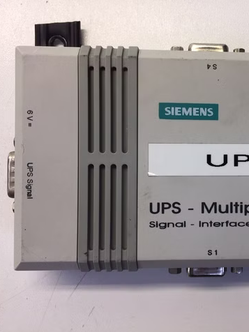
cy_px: 167
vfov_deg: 47.9
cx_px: 204
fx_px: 374
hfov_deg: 35.5
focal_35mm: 39
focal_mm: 4.15
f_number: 2.2
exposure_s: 1/100
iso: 40
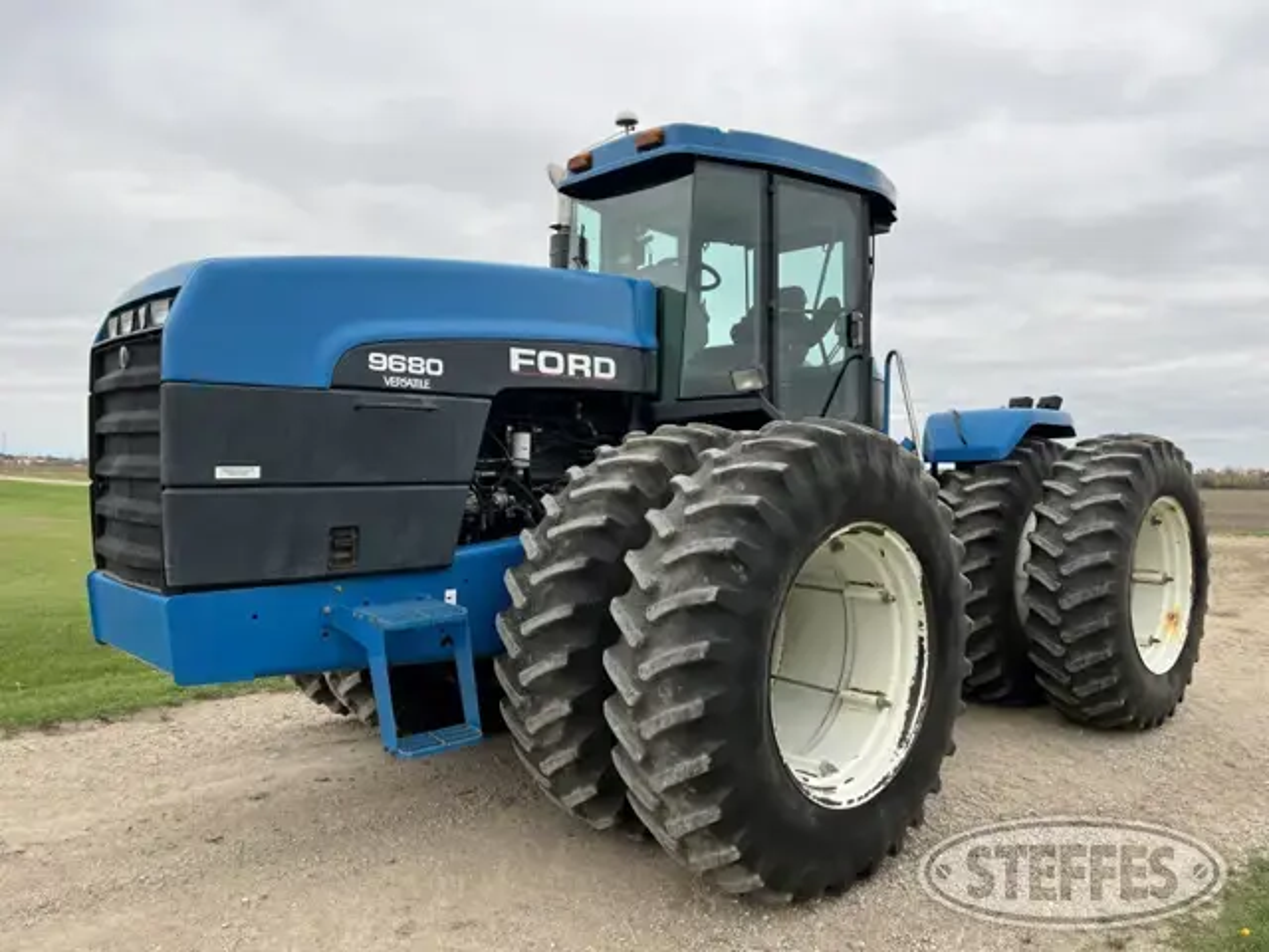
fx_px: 953
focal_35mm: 26
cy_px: 476
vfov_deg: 53.1
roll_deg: +1.6
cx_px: 634
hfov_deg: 67.3
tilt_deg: -0.6
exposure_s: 1/658
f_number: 1.5
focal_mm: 5.7
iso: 50
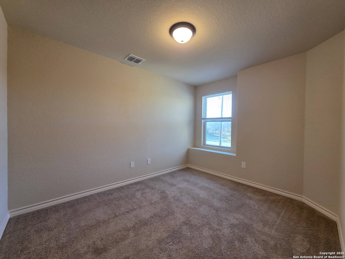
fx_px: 130
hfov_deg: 106.2
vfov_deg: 89.9
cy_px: 130
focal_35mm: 13
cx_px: 172
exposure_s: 1/60
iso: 160
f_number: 1.9
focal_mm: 2.2
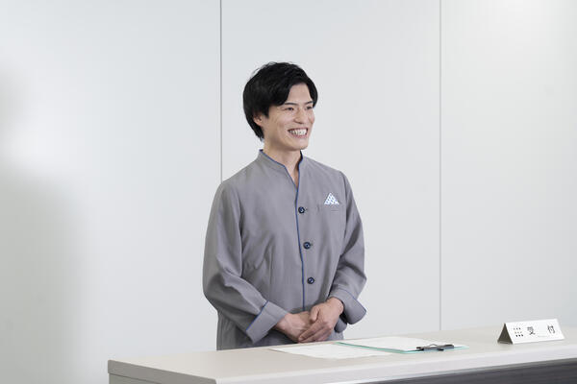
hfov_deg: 21.0
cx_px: 288
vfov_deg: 14.1
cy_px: 192
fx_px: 1555
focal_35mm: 97
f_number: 5
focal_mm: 97
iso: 400
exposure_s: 1/125
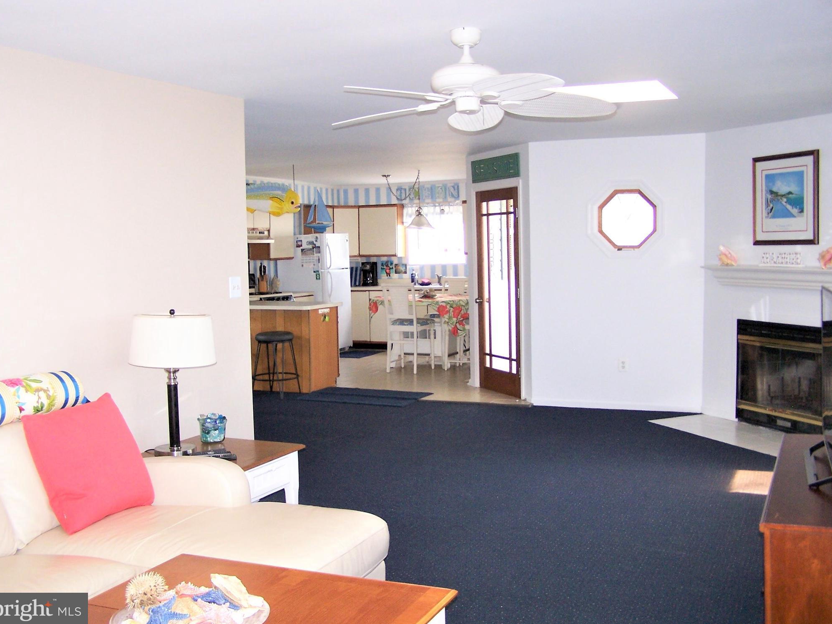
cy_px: 307
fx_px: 938
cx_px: 411
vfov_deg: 36.8
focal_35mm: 39
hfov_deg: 47.9
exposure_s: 1/60
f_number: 2.8
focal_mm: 6.3
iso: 140
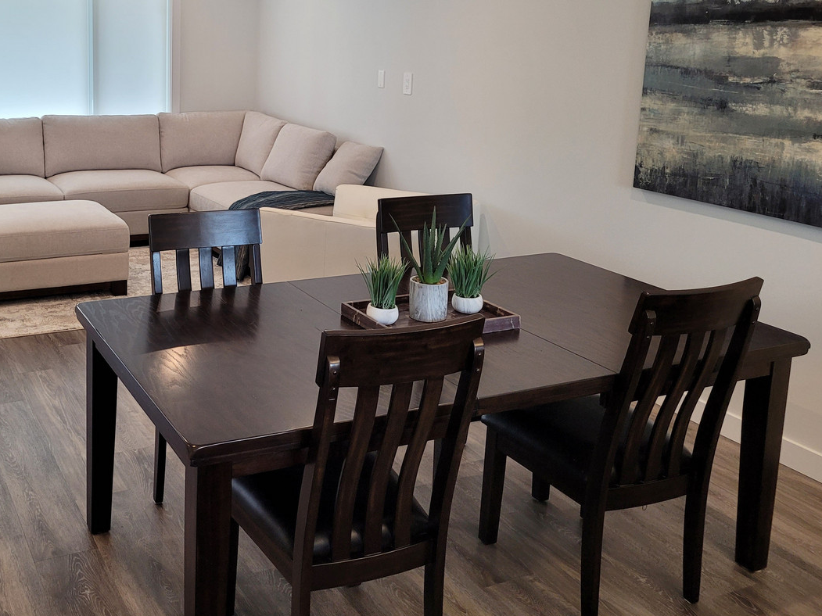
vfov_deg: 37.2
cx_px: 228
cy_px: 188
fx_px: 902
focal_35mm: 38
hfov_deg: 47.5
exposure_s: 1/120
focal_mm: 5.4
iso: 125
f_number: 1.8
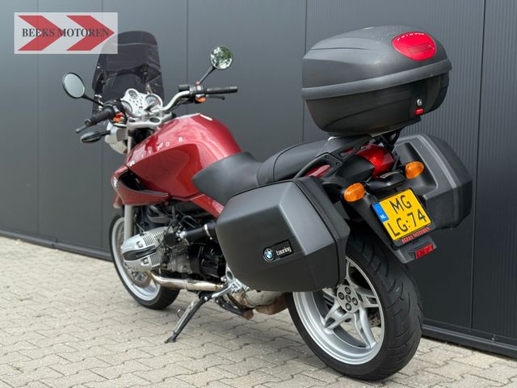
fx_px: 717
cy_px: 194
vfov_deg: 30.3
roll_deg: -1.7
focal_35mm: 48
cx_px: 258
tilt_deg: -2.5
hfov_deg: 39.7
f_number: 1.78
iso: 100
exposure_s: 1/1795
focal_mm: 6.76
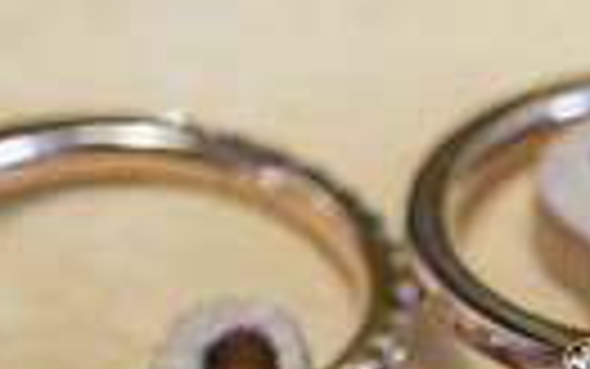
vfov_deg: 8.3
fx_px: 2542
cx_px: 608
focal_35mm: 158
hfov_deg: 13.0
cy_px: 367
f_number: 8
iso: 2500
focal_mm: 35
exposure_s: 1/125
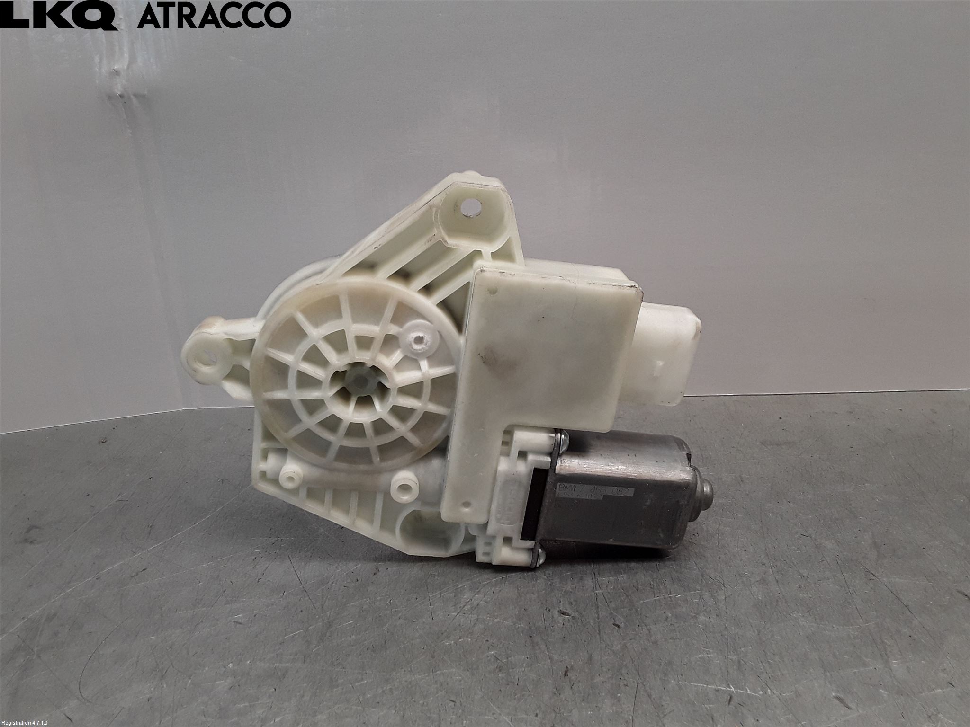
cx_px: 485
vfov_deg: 49.7
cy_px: 364
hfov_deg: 63.4
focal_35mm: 28
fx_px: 785
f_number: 1.9
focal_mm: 2.91
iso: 40
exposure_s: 1/112
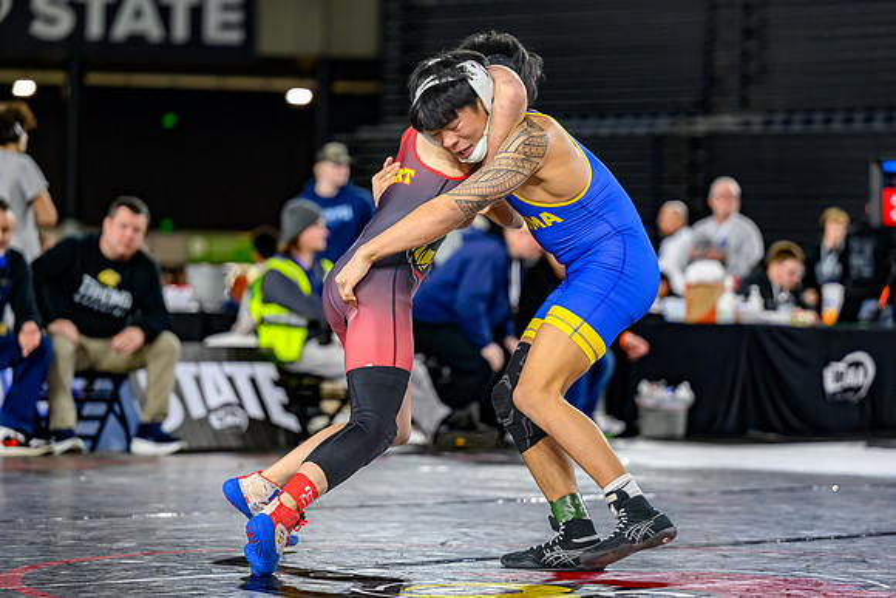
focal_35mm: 139
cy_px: 283
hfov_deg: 14.8
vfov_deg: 9.9
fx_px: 3460
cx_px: 473
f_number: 2.8
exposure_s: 1/800
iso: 2500
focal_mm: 120
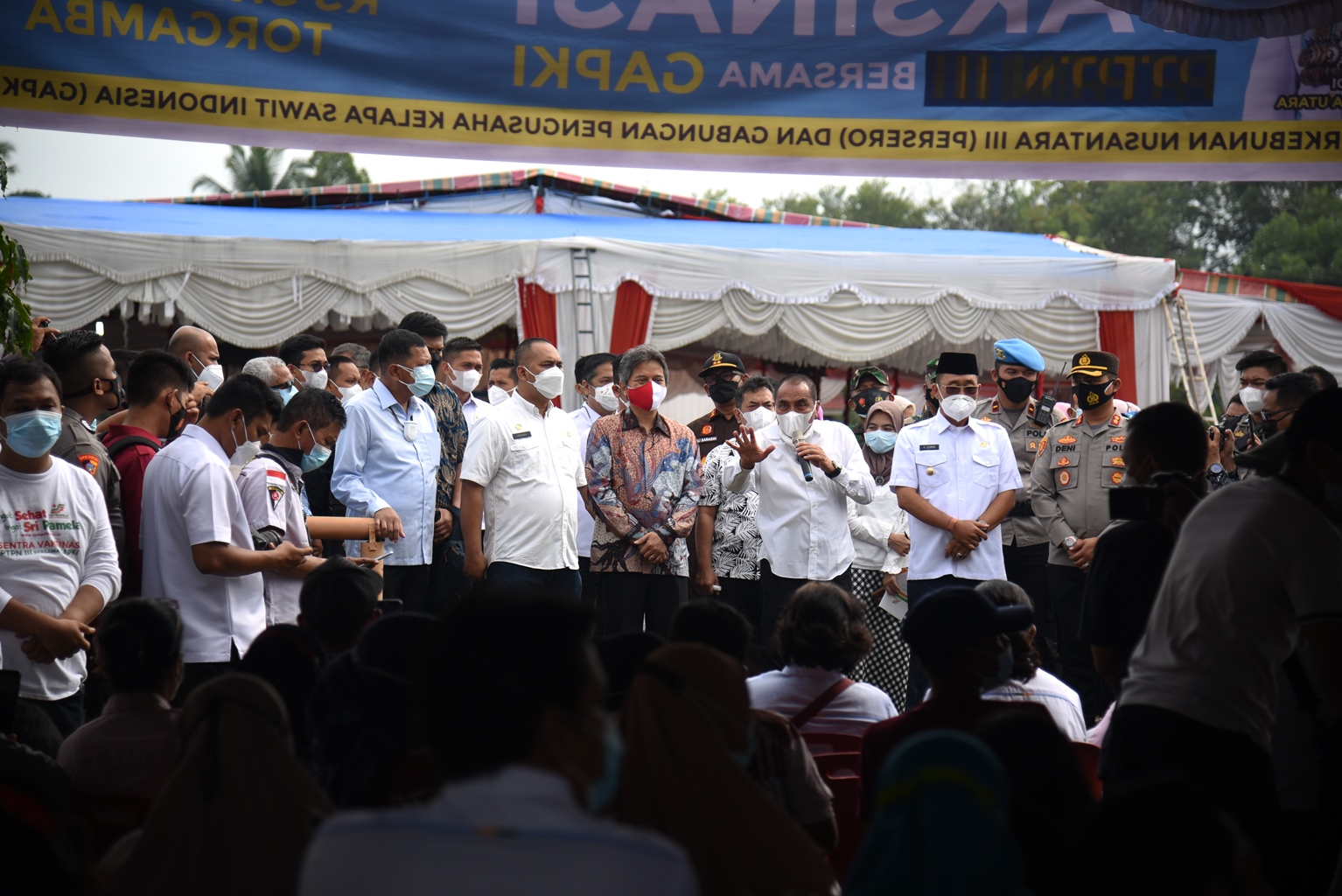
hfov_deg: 21.5
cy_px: 448
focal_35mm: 95
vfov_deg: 14.4
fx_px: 3543
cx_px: 671
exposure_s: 1/200
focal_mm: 95
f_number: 4
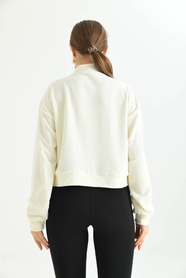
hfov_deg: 28.1
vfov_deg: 41.1
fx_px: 372
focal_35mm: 48
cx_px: 93
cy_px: 139
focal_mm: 48
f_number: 5.6
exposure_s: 1/125
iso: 160
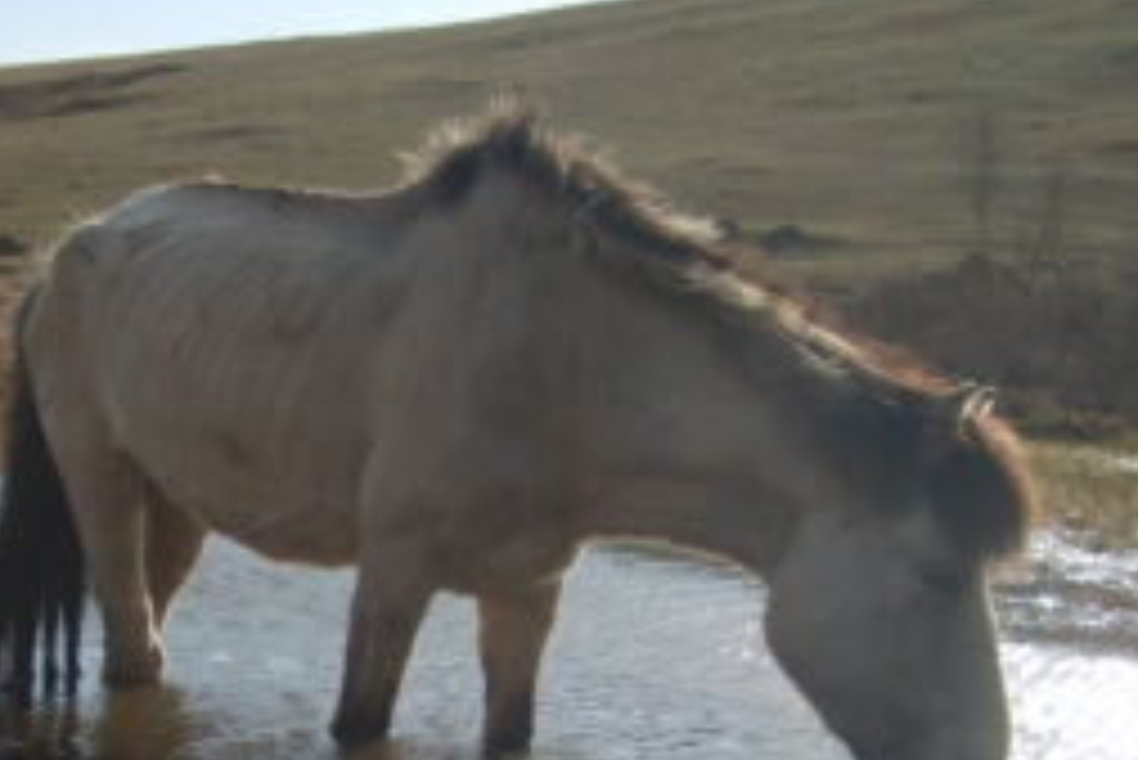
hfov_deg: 27.2
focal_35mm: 73
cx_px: 229
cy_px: 686
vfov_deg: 18.4
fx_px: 2309
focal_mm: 5.8
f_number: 7.1
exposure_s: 1/250
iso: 50
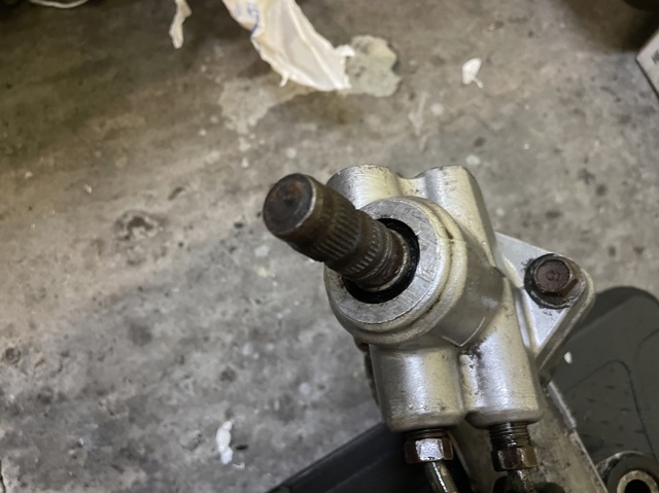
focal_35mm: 26
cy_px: 246
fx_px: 495
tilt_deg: -72.2
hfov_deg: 67.3
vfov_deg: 53.0
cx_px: 330
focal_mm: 4.2
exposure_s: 1/35
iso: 640
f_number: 1.6
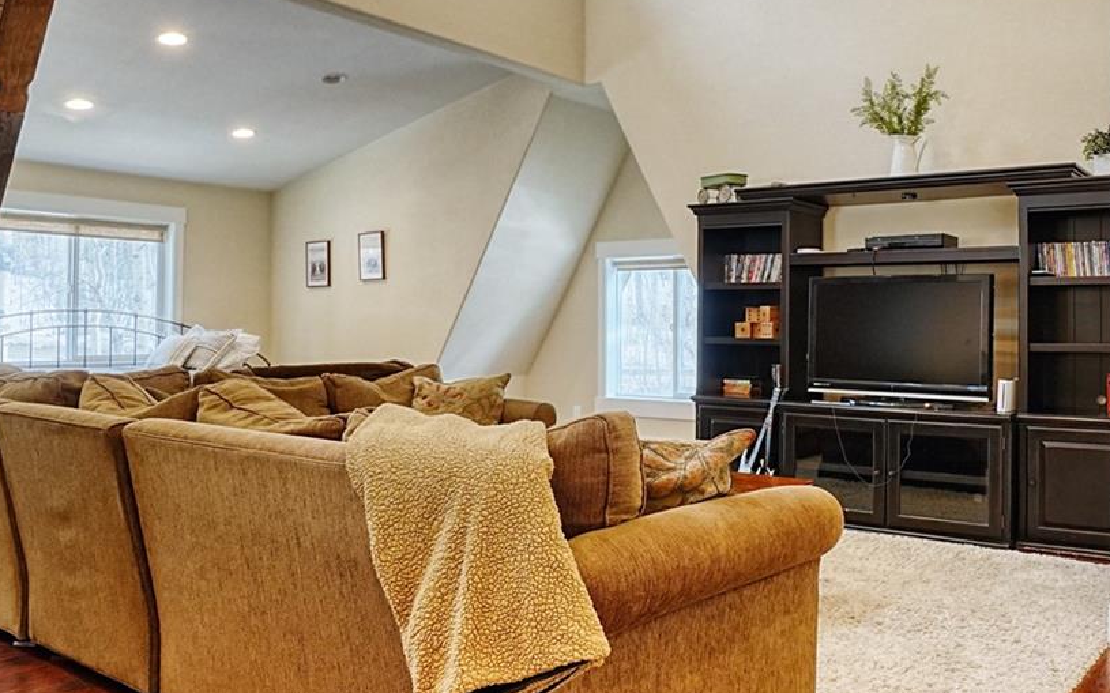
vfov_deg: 41.8
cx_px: 684
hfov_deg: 62.2
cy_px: 315
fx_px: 907
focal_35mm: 30
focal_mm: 10
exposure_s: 1/13
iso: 800
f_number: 9
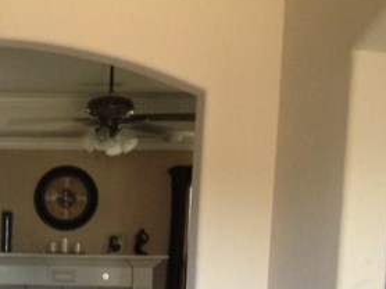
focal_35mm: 76
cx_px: -33
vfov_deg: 18.6
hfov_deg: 24.1
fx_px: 847
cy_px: 324
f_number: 2.4
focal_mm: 4.12
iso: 320
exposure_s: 1/20
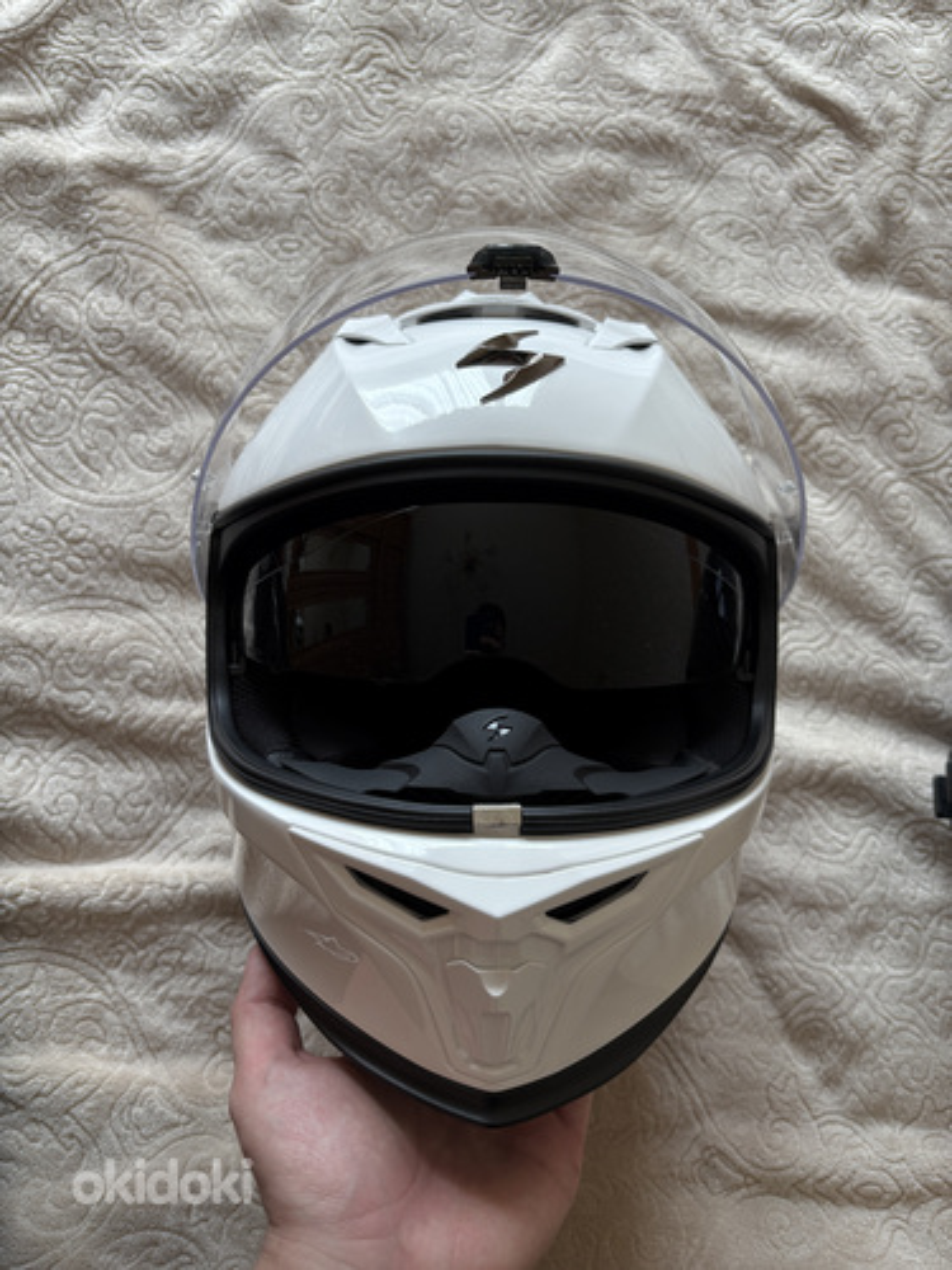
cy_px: 635
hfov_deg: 53.1
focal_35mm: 26
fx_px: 953
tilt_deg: -79.7
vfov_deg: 67.3
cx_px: 476
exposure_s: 1/77
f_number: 1.6
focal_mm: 5.96
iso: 125
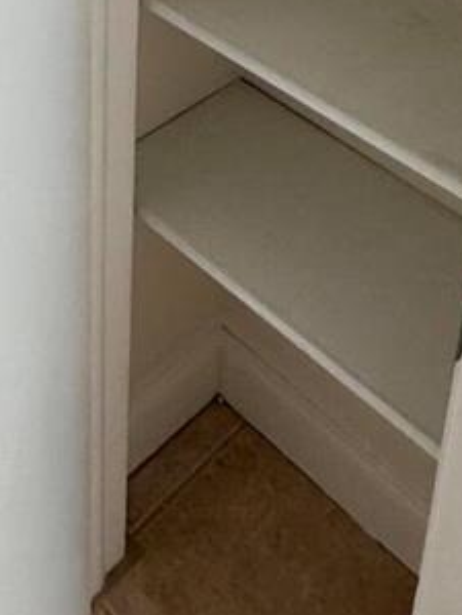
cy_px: -207
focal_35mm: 56
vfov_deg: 27.8
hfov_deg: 25.9
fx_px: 997
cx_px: 133
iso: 125
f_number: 2.2
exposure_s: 1/120
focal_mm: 2.22
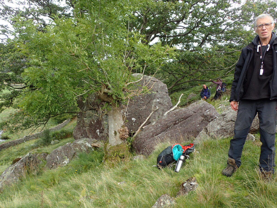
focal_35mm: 30
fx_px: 240
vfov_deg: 46.8
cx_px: 138
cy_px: 104
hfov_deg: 60.0
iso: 100
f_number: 3.2
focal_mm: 5.5
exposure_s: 1/160
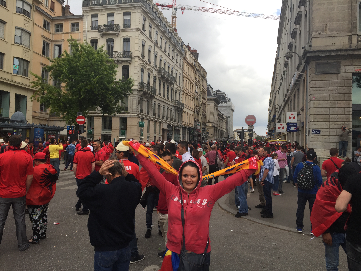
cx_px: 180
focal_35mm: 29
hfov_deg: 61.7
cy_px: 136
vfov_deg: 48.2
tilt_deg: +0.9
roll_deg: -3.5
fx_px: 302
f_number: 2.2
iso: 32
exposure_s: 1/732
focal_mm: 4.15
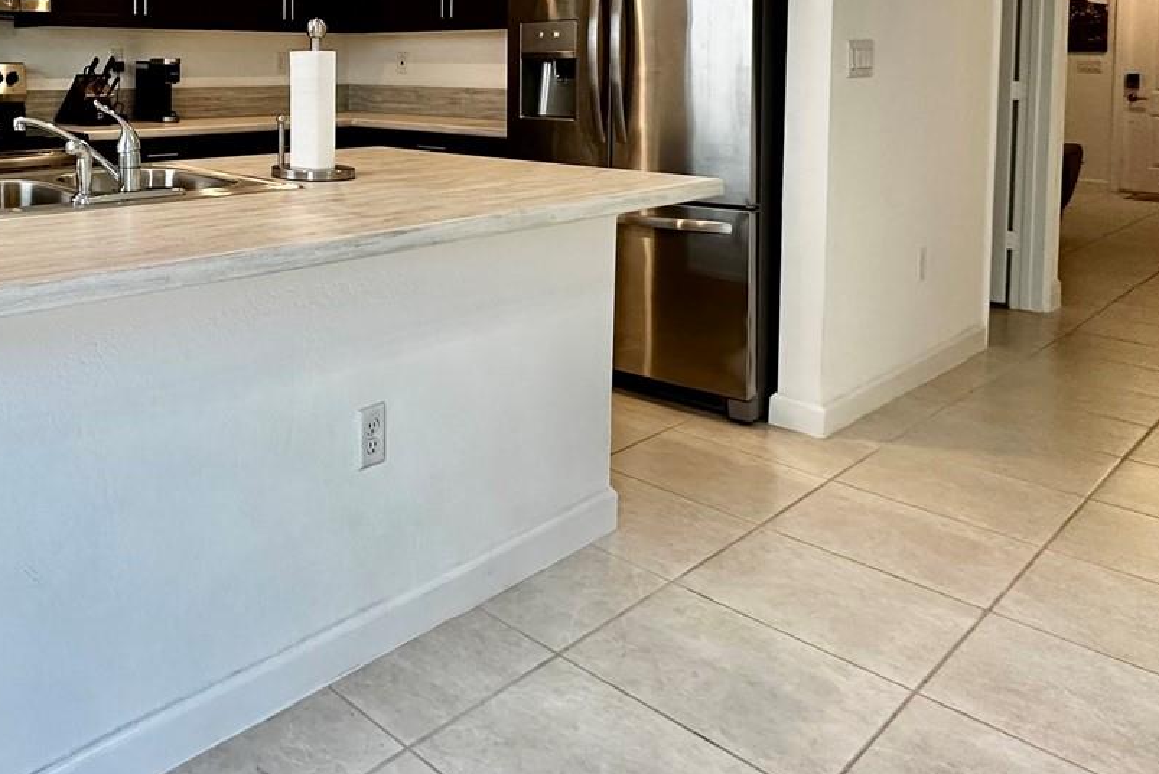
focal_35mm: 29
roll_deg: -0.5
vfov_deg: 41.9
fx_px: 934
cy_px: 98
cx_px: 165
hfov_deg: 56.8
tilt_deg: -2.0
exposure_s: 1/120
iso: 250
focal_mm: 2.22
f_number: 2.2
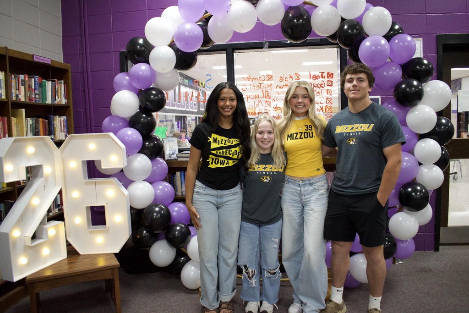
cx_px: 234
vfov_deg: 47.9
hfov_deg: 67.4
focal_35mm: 27
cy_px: 156
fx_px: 352
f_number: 3.5
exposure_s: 1/125
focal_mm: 18
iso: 3200
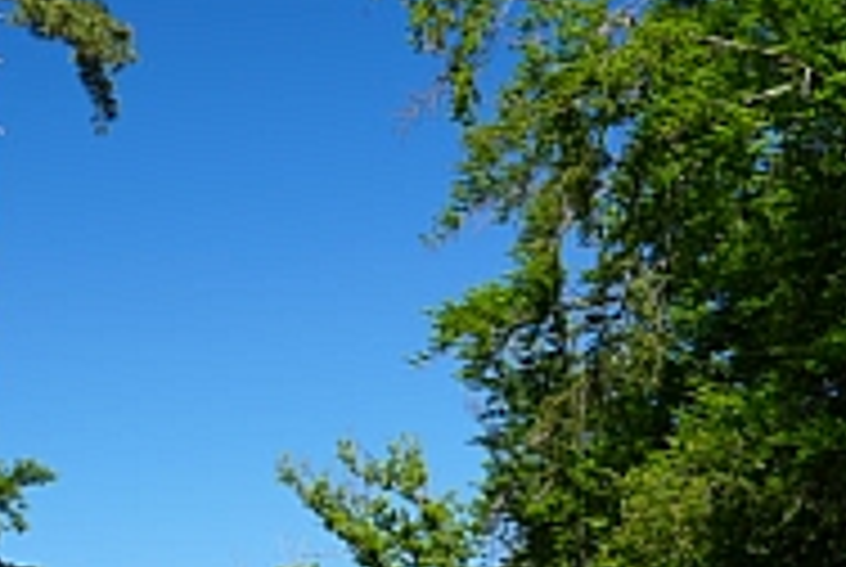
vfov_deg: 13.3
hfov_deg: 19.7
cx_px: 140
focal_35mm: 102
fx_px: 2401
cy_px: 583
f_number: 7.1
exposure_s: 1/60
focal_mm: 24
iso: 100
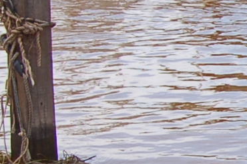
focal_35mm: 256
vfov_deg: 5.3
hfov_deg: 7.3
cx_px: 710
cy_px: 126
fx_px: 1753
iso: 200
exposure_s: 1/320
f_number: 9
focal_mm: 28
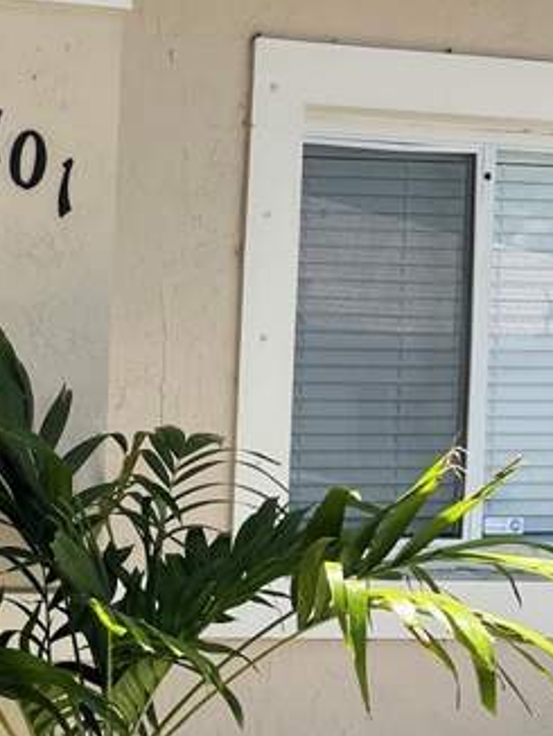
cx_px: -325
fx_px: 1808
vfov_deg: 23.0
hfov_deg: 15.7
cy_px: 443
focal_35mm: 85
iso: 50
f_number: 1.5
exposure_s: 1/1838
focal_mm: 5.7
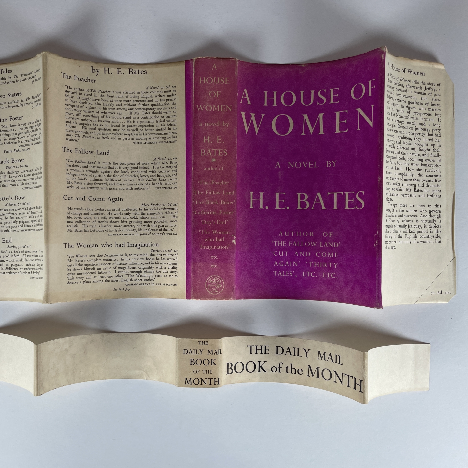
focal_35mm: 31
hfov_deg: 52.3
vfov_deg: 52.5
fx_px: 474
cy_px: 232
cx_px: 195
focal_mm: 4.2
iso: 32
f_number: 1.6
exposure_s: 1/100
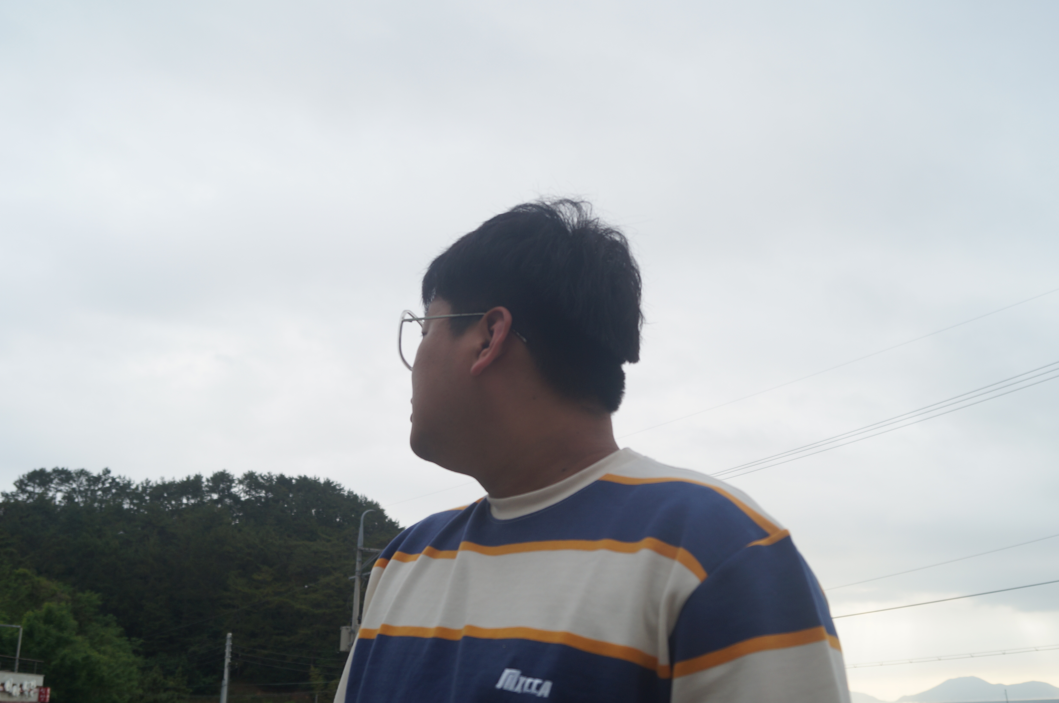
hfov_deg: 57.3
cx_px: 530
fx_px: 970
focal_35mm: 33
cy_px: 352
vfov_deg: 39.9
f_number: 5
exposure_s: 1/100
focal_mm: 22
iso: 100
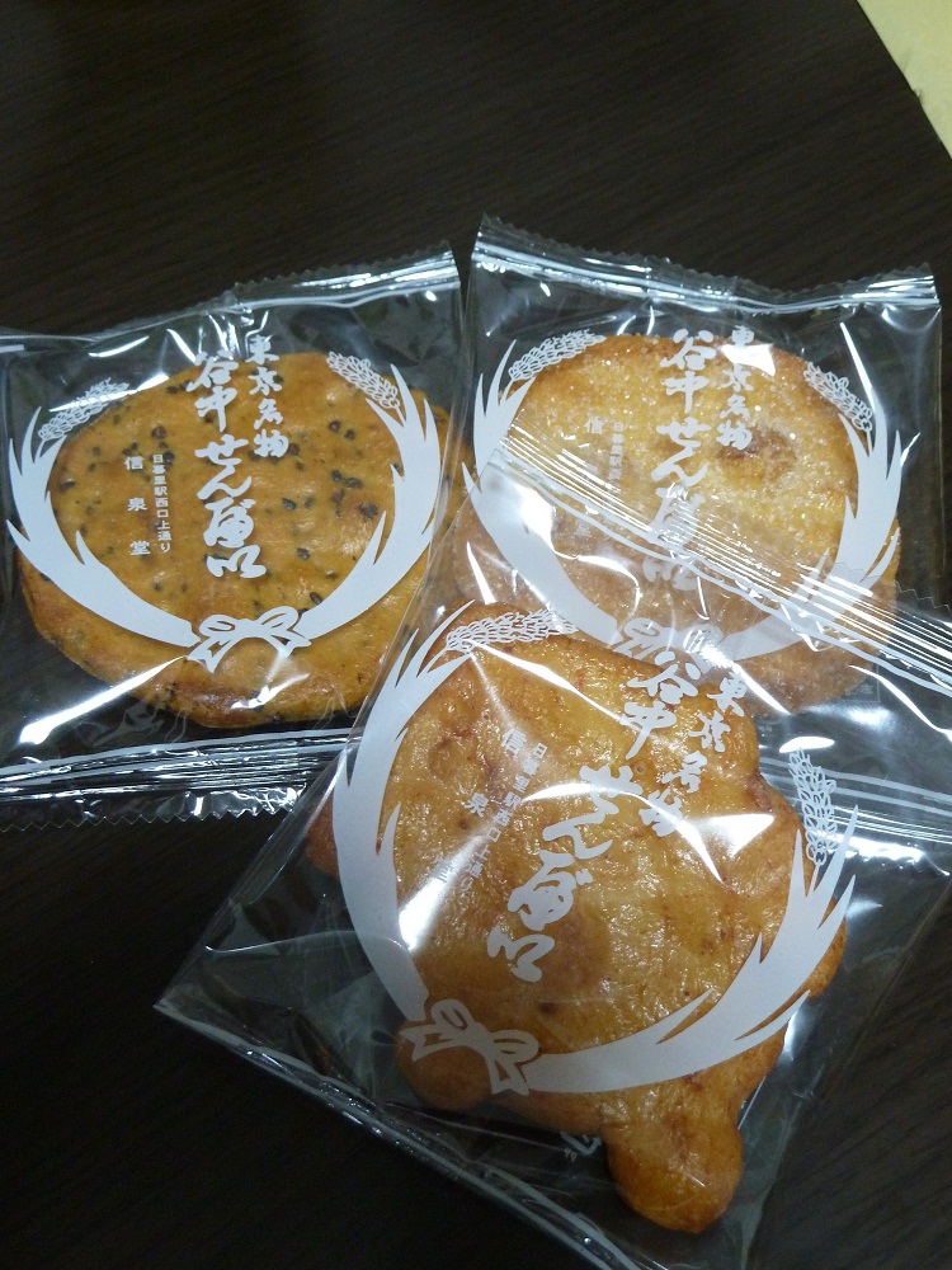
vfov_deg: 50.1
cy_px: 635
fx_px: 1357
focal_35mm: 37
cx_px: 476
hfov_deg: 38.7
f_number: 3.6
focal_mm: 6.1
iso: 400
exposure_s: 1/20
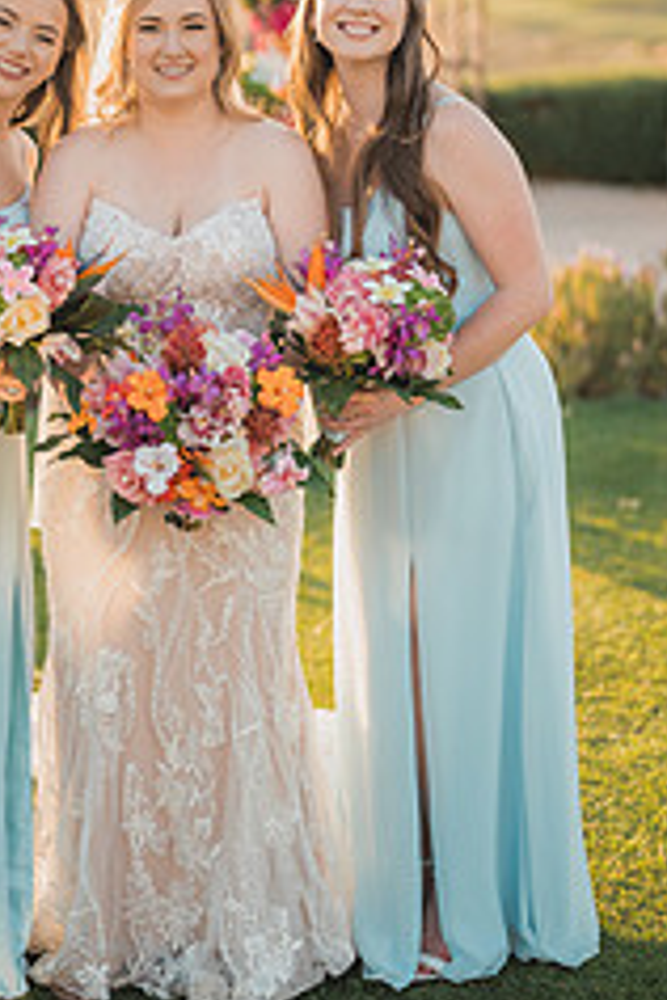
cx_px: 220
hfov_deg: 14.4
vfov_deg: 21.4
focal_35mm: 95
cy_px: 354
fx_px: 2640
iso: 200
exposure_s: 1/3200
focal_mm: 50
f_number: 1.2
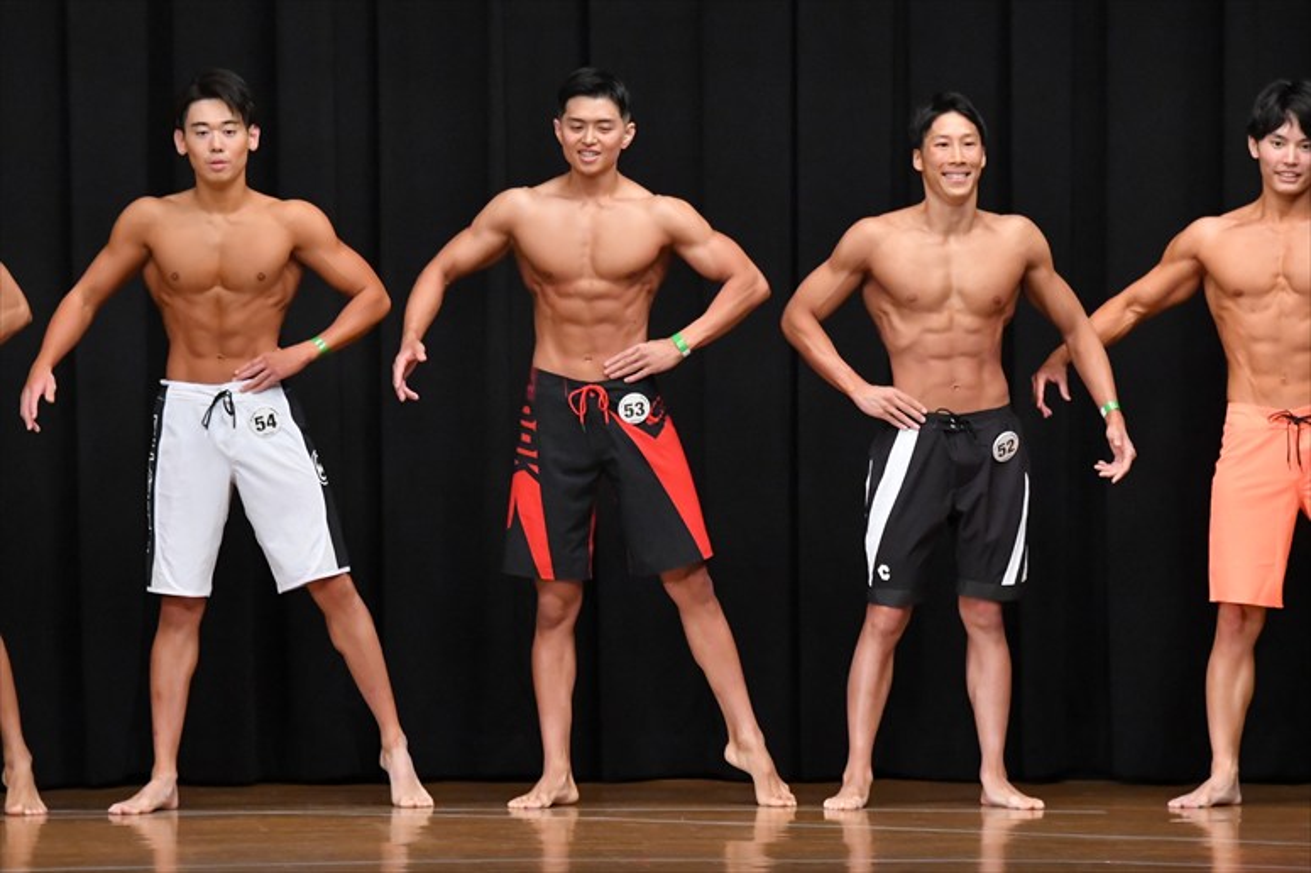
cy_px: 436
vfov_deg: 5.4
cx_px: 656
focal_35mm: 255
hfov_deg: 8.1
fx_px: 9282
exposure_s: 1/400
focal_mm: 170
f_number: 5.6
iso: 8000
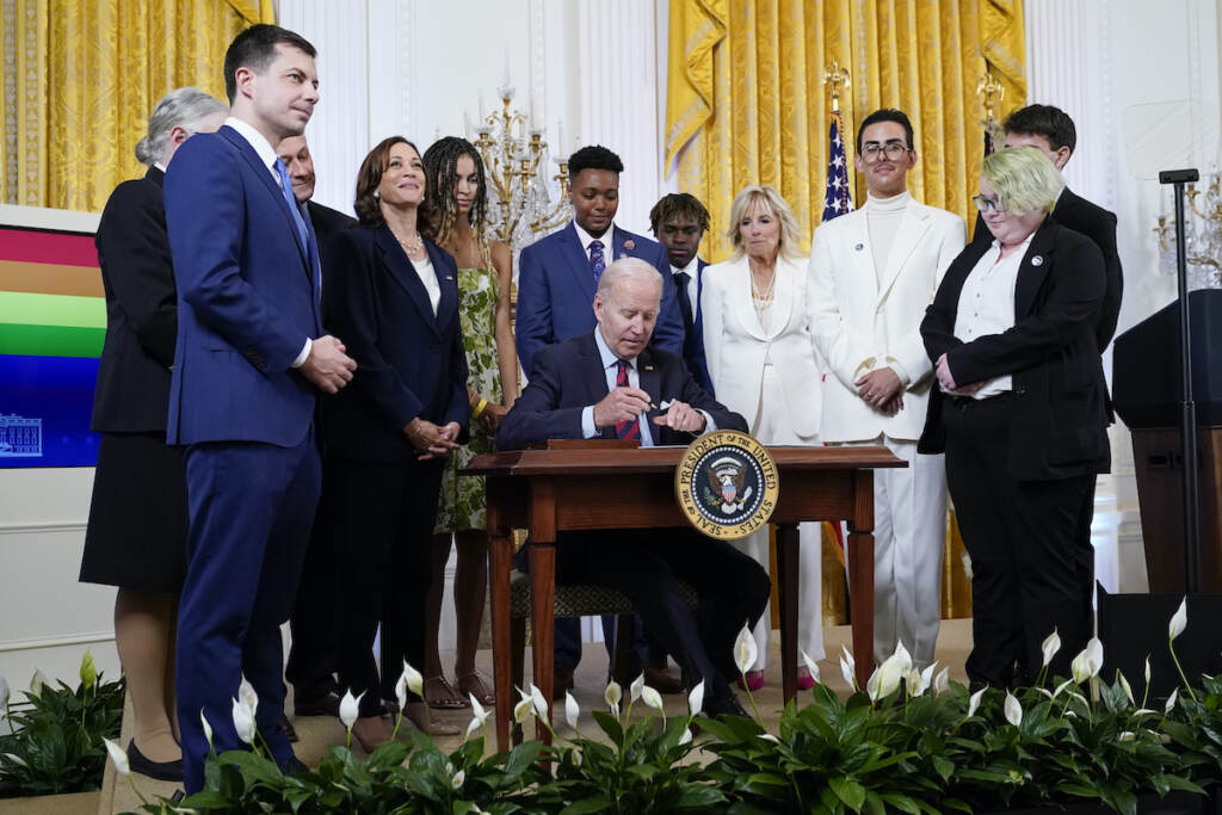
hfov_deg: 50.7
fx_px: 1290
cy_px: 408
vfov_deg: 35.1
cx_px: 611
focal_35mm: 38
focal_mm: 38
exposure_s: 1/250
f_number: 4
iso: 5000
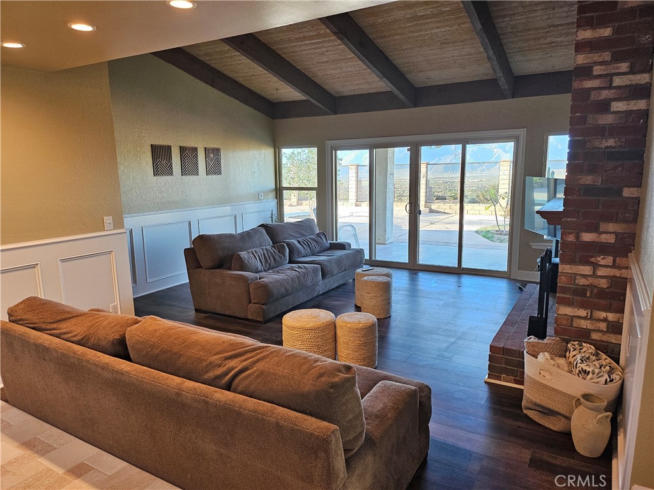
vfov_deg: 56.8
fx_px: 453
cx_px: 327
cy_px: 245
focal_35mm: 24
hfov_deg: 71.6
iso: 250
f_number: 1.8
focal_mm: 5
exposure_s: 1/120
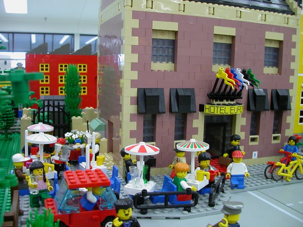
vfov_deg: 38.7
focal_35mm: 37
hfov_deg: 50.1
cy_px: 114
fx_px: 324
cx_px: 152
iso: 100
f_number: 2.7
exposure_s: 1/15.8
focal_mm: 5.6
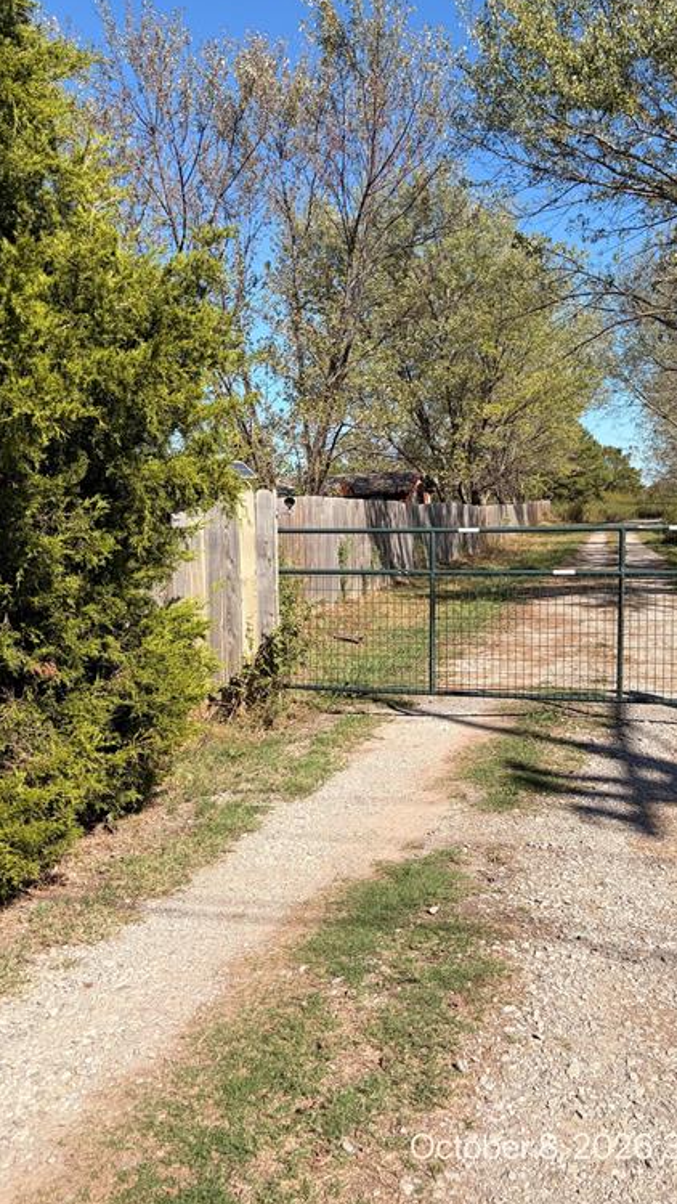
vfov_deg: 66.1
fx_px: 925
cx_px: 372
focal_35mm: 29
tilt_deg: -5.4
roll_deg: +2.9
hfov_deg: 40.1
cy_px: 597
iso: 50
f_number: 1.6
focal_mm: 5.96
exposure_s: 1/2985
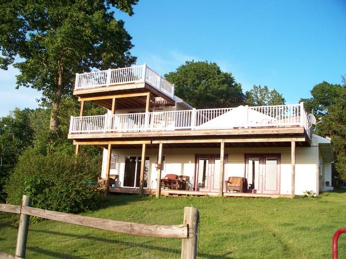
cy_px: 130
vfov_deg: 39.7
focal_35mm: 36
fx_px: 360
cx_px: 173
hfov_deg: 51.3
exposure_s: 1/400
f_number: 2.8
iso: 64
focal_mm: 7.54
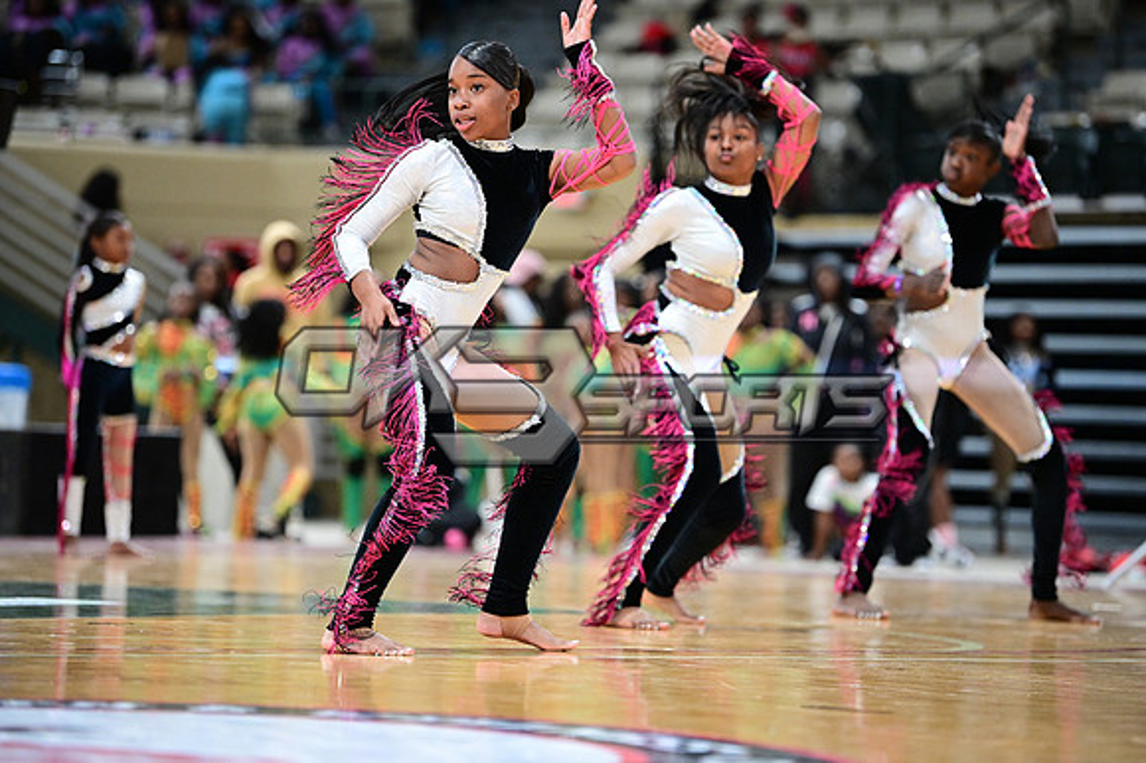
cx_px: 573
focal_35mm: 165
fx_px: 5249
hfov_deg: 12.5
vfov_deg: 8.3
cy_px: 382
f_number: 3.2
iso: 6400
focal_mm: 165
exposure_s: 1/1000
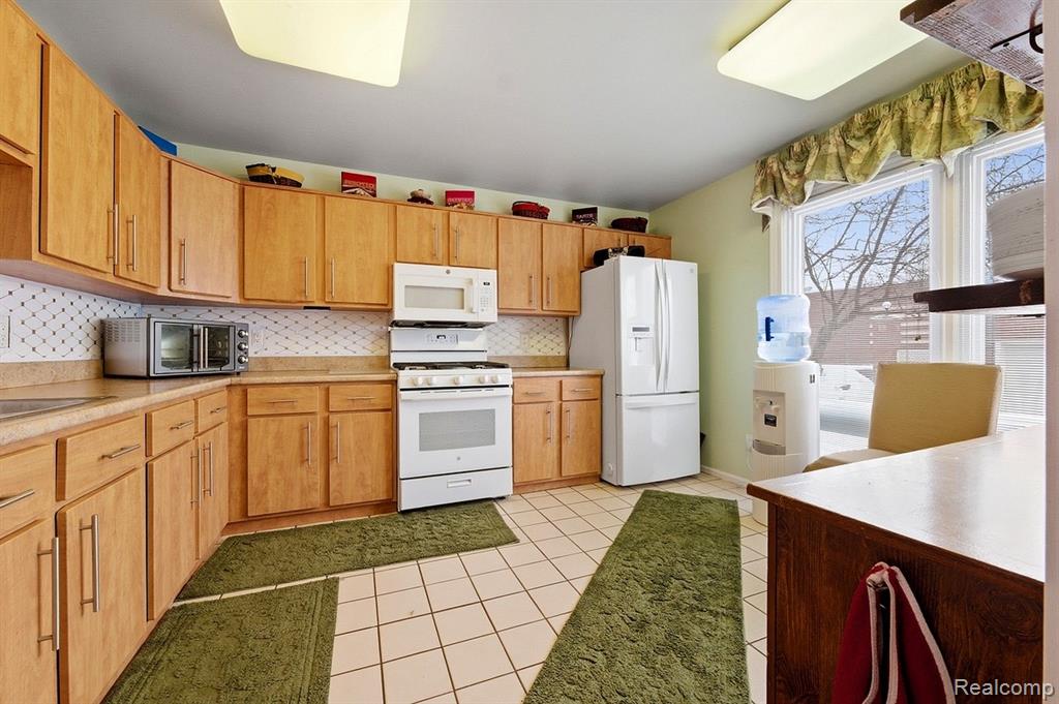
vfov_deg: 81.1
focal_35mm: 14
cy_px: 352
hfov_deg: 104.3
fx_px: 411
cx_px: 530
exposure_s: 1/500
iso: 400
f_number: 8
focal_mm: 14
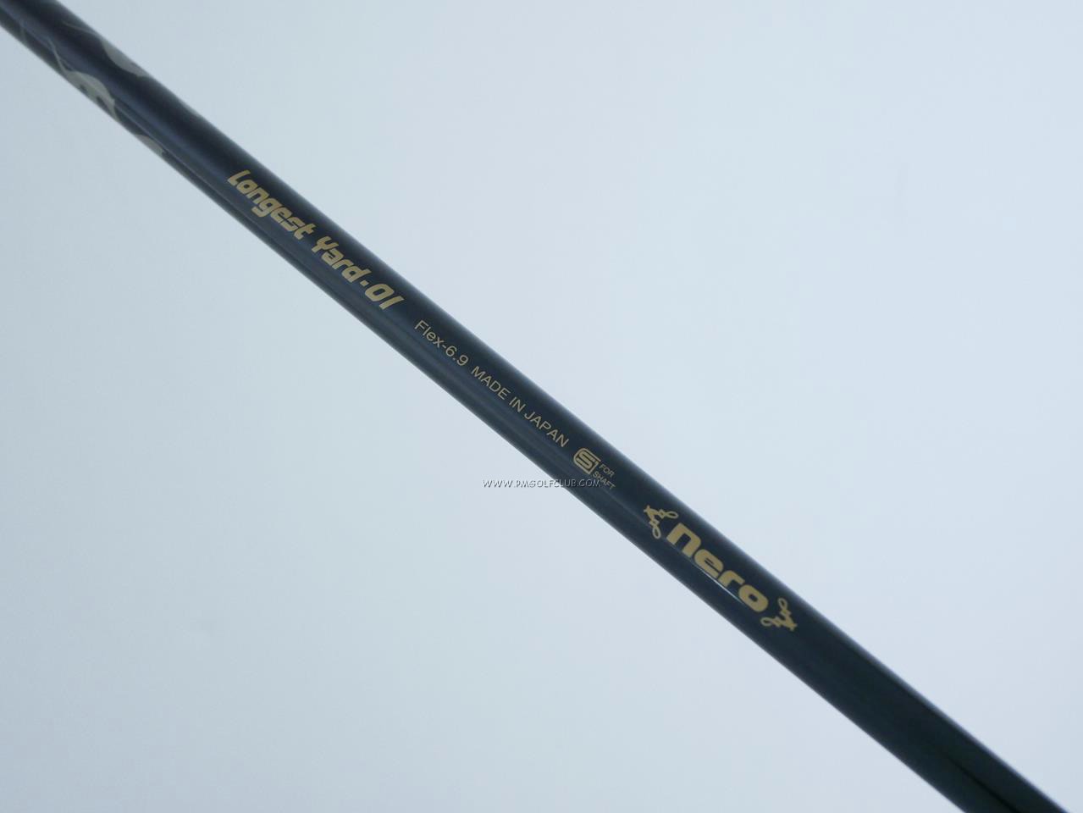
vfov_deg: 29.1
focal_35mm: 50
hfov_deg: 38.2
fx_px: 1565
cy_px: 406
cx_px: 542
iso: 1600
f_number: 4.5
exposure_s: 1/125
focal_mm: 25
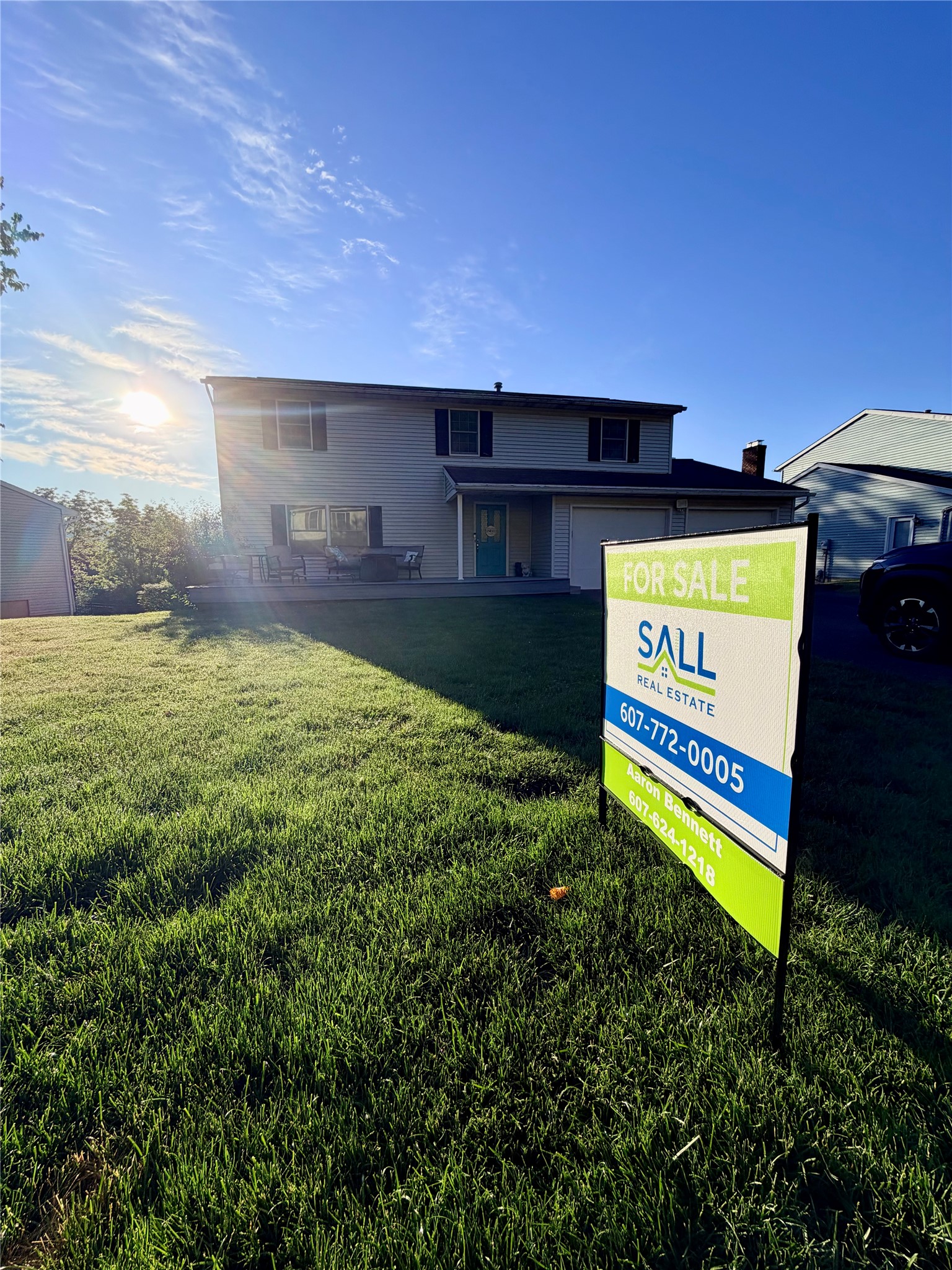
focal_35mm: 14
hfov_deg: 85.7
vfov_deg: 102.1
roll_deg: +1.2
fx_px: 513
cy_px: 635
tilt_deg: -8.2
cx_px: 476
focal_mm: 2.22
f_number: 2.2
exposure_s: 1/1105
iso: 32
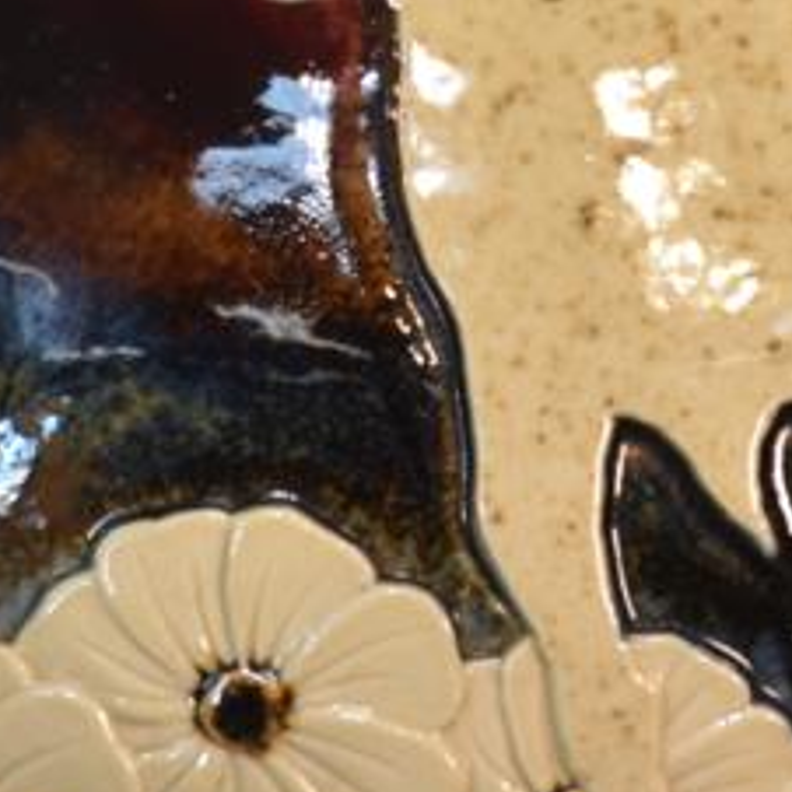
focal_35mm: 490
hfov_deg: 3.6
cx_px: 466
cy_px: -194
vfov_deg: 3.6
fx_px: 12684
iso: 400
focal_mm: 80
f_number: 5.3
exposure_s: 1/50
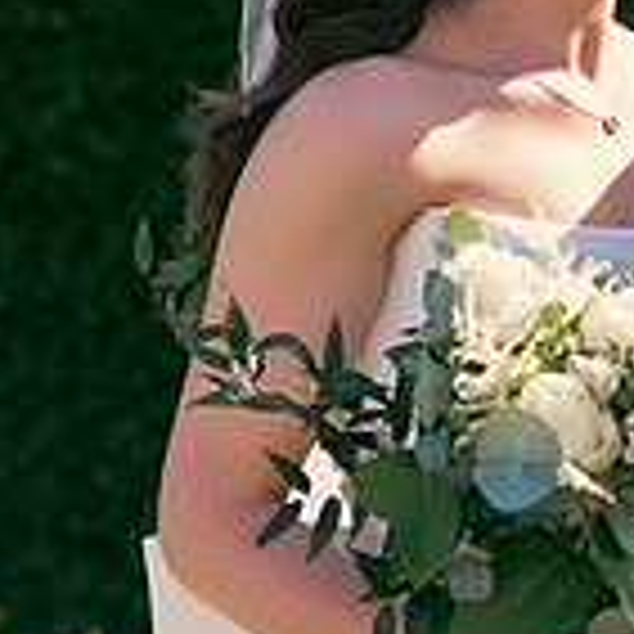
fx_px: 5802
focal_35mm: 280
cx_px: 746
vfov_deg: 6.2
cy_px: 52
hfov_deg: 6.2
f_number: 3.5
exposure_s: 1/640
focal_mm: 80
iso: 200
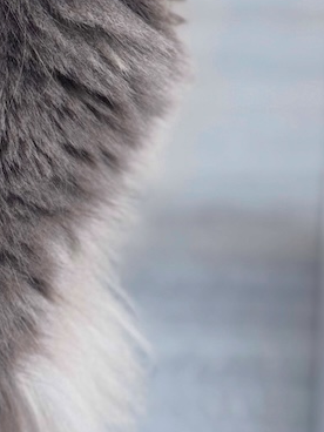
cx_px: 20
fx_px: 2171
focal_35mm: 174
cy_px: -231
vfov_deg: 10.9
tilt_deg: -6.5
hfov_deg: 8.5
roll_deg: +0.4
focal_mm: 6.76
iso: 100
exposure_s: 1/94
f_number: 1.78
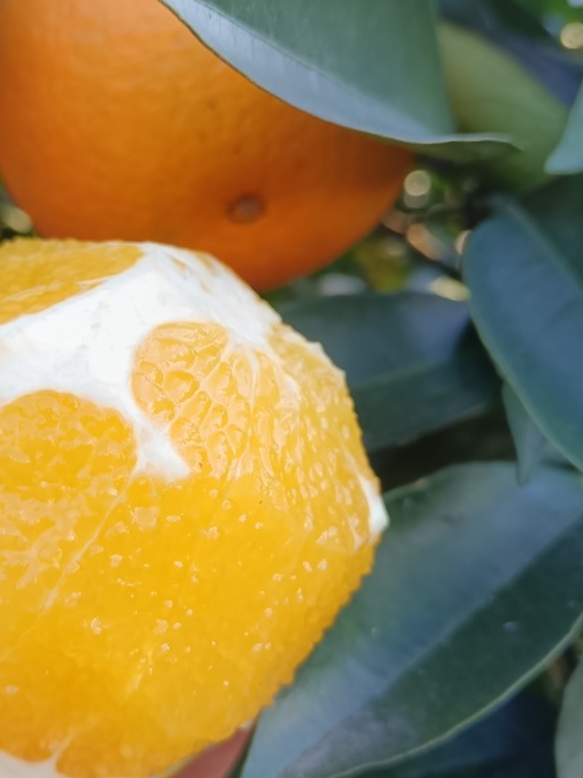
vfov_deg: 39.6
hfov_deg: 29.9
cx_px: 175
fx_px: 1079
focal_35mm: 48
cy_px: 418
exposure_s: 1/100
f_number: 1.8
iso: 481
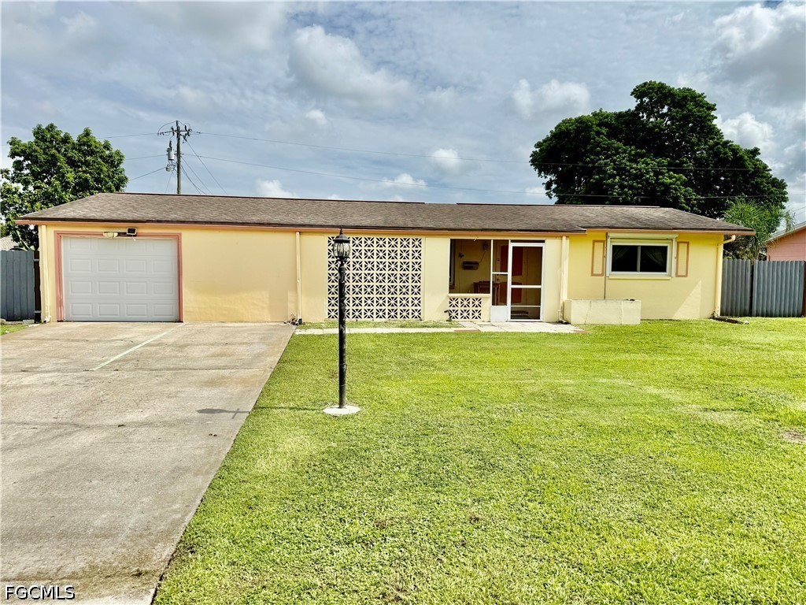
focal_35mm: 24
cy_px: 302
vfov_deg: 56.8
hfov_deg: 71.6
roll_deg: -1.0
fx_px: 559
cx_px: 403
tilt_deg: -3.6
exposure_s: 1/11905
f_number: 1.78
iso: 80
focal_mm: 6.76
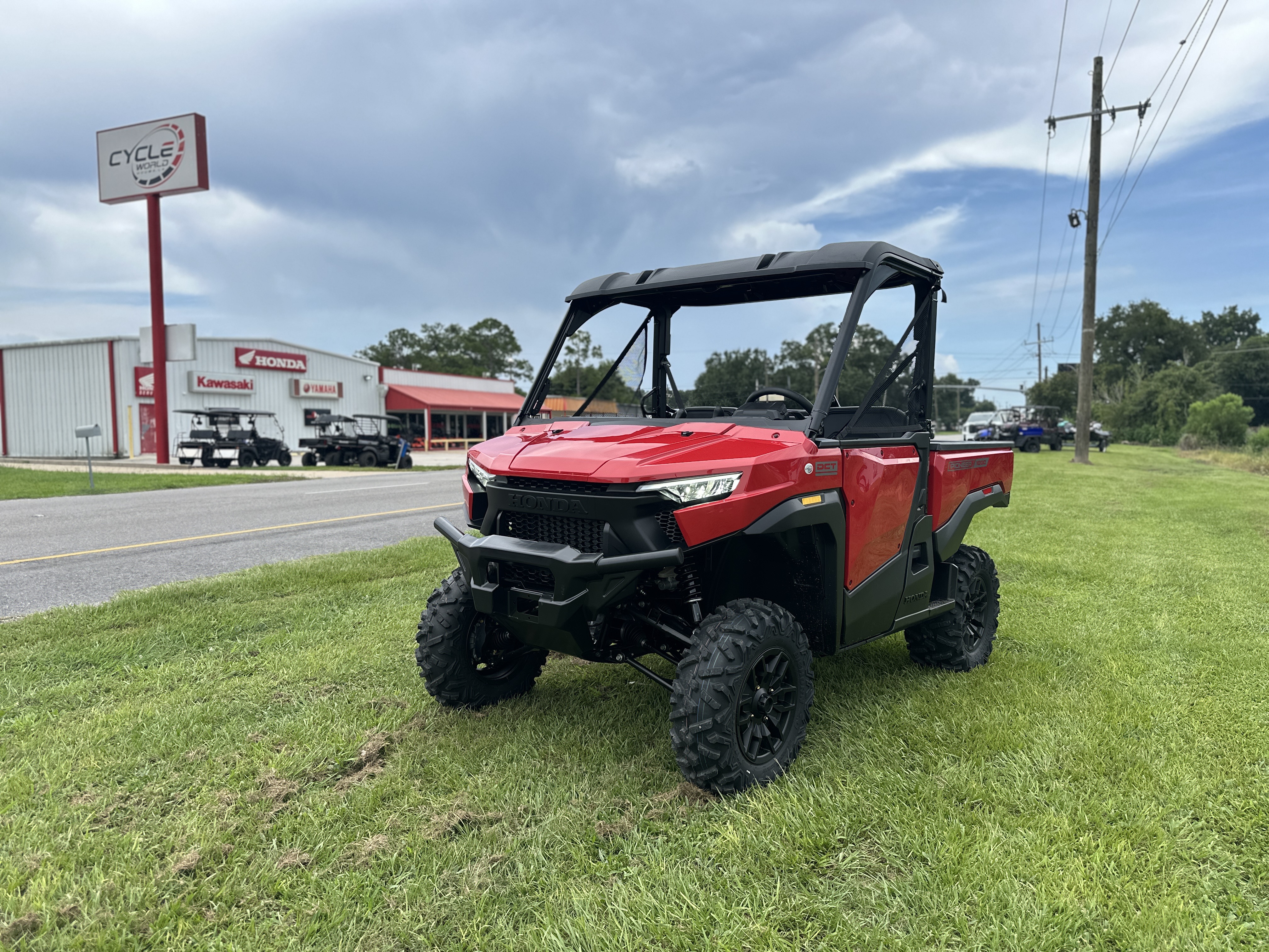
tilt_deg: -2.5
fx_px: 880
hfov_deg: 71.6
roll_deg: +0.9
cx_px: 634
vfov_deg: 56.8
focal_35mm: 24
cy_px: 476
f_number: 1.78
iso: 80
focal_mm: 6.86
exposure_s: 1/2469
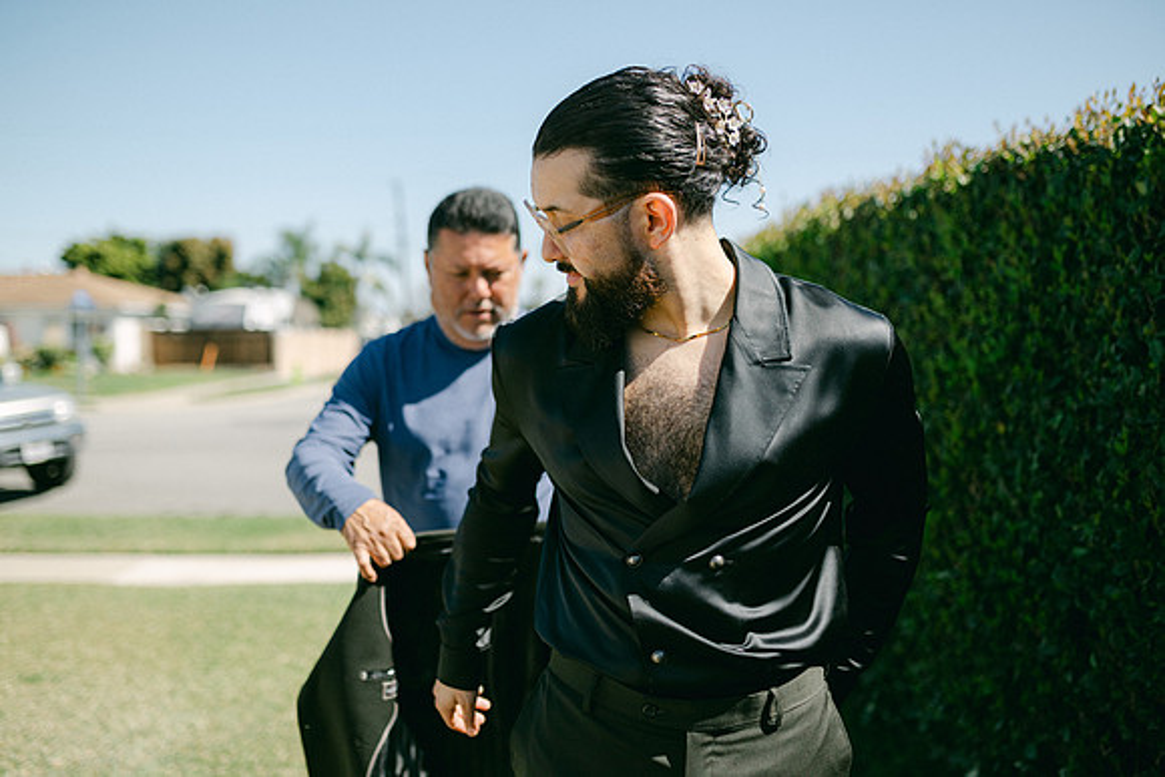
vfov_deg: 37.9
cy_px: 388
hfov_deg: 54.4
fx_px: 1133
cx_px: 582
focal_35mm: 35
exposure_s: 1/12800
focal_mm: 35
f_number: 2
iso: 400
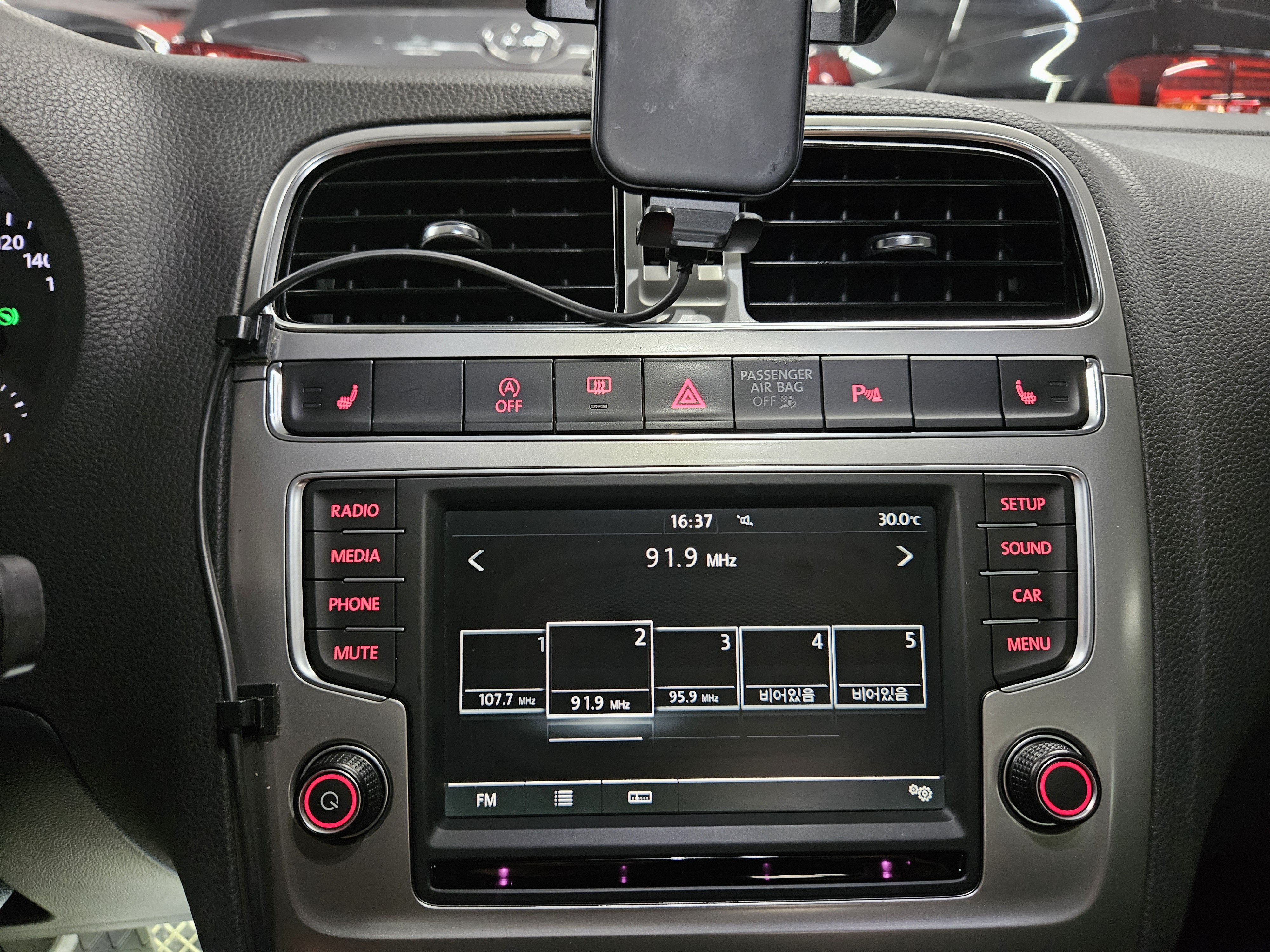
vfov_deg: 58.9
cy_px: 476
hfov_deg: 73.9
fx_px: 844
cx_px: 635
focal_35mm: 23
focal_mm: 5.4
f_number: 1.8
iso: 640
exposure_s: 1/27
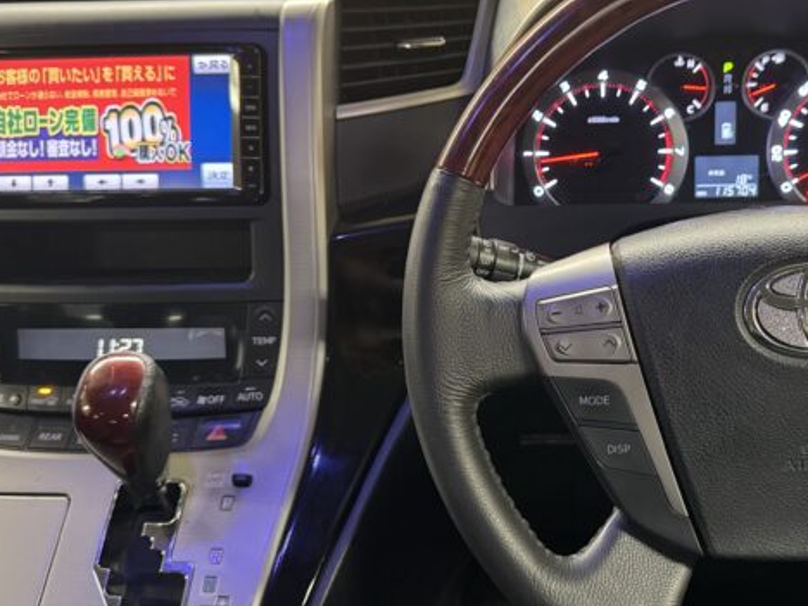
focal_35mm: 41
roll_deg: +1.7
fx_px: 957
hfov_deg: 44.9
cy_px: 281
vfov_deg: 35.1
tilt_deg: -26.2
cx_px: 556
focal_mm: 6.76
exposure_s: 1/50
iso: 500
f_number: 1.78
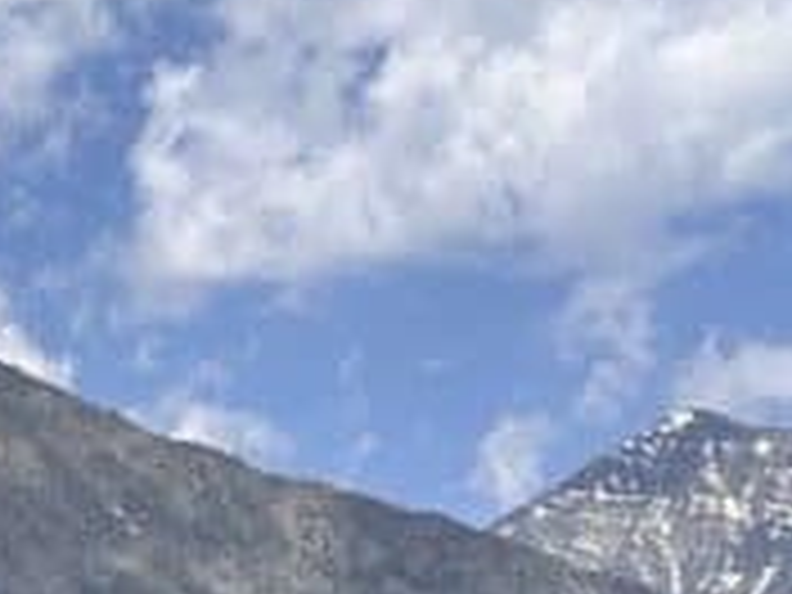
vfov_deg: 10.2
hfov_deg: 13.4
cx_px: -351
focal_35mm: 140
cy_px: 936
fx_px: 3203
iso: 80
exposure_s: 1/5848
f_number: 1.78
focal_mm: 6.86
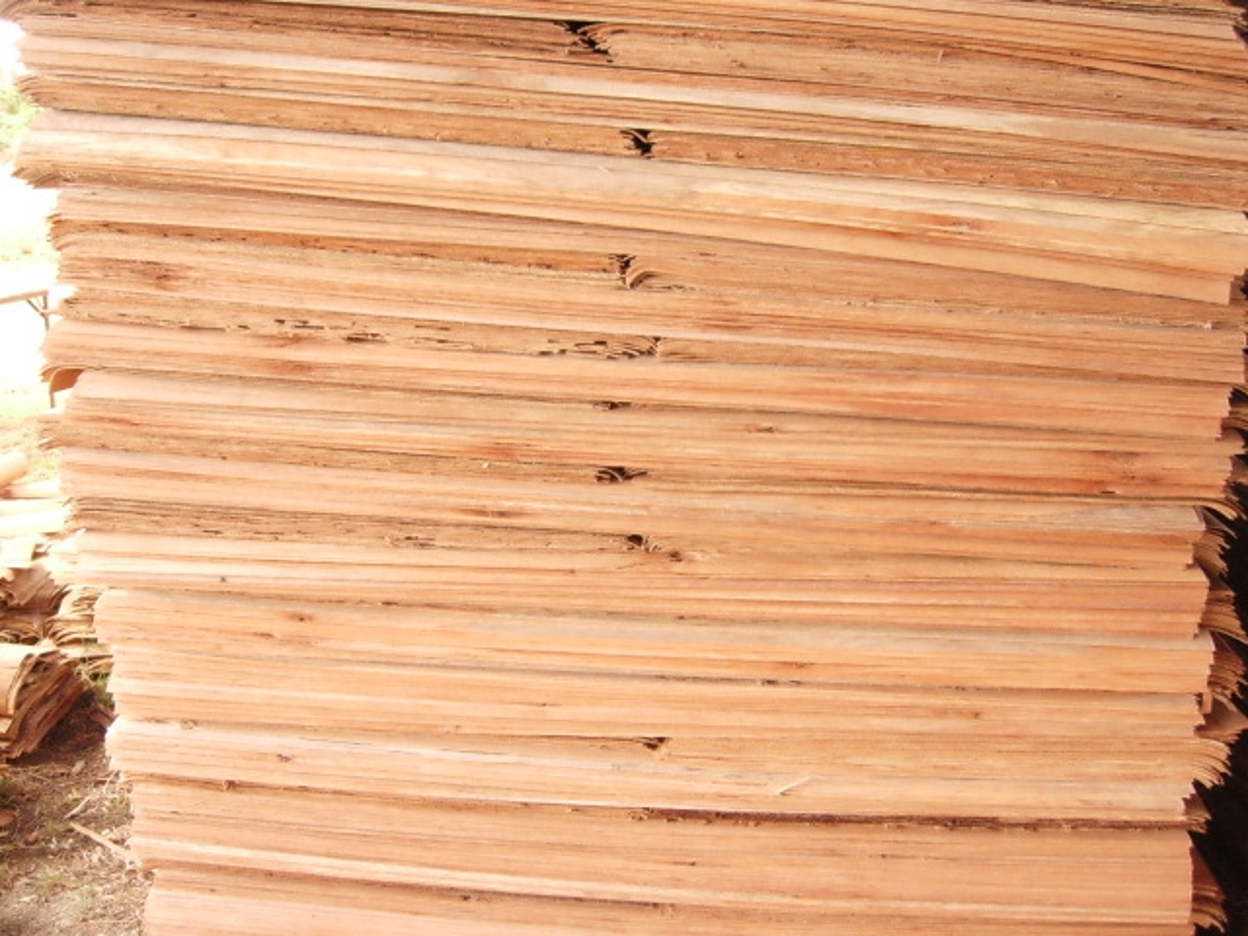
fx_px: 1298
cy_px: 468
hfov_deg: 51.4
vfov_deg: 39.7
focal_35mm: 36
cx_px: 624
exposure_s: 1/215
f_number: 3
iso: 400
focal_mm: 7.5
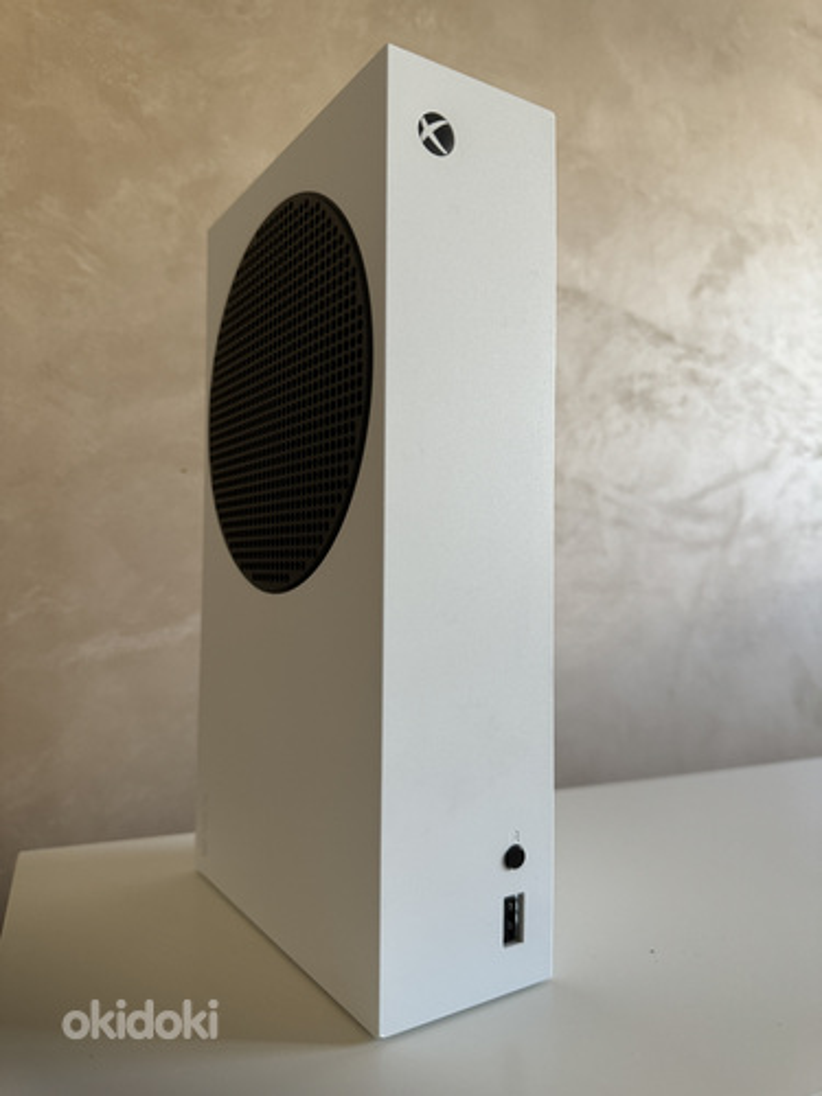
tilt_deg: +1.5
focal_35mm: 24
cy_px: 548
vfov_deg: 71.6
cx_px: 411
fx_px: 760
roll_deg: +0.0
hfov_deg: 56.8
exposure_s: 1/60
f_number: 1.78
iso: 200
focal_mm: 6.76
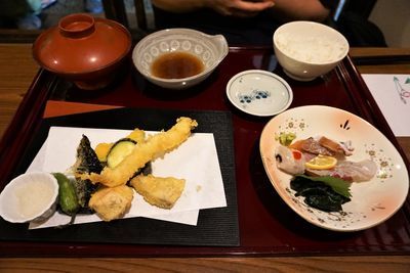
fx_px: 273
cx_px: 205
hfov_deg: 73.7
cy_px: 136
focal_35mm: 24
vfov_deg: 53.2
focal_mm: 16
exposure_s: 1/60
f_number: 3.5
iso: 1600
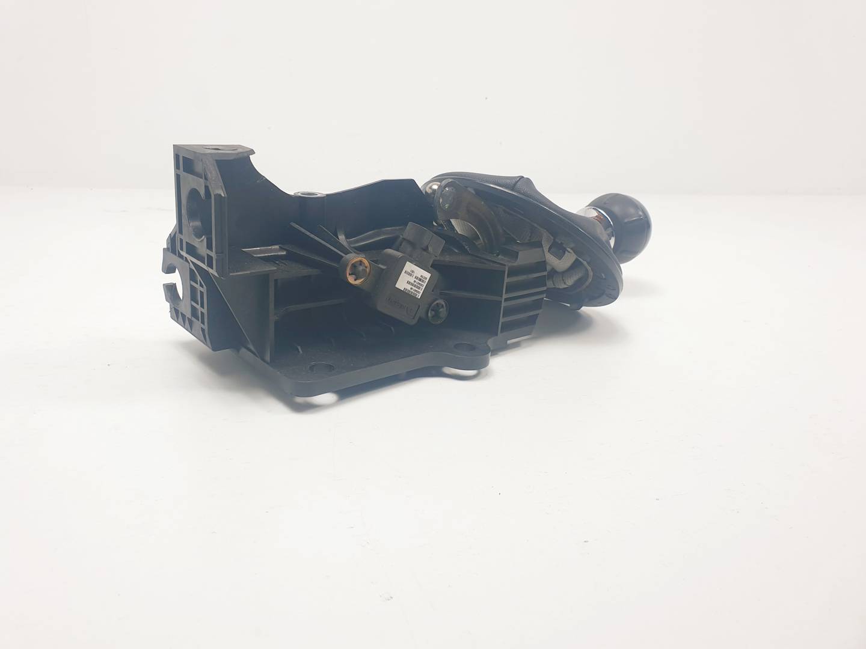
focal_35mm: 26
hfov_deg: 67.3
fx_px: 650
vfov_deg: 53.1
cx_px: 433
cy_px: 324
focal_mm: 4.3
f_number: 2.4
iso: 50
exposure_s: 1/260
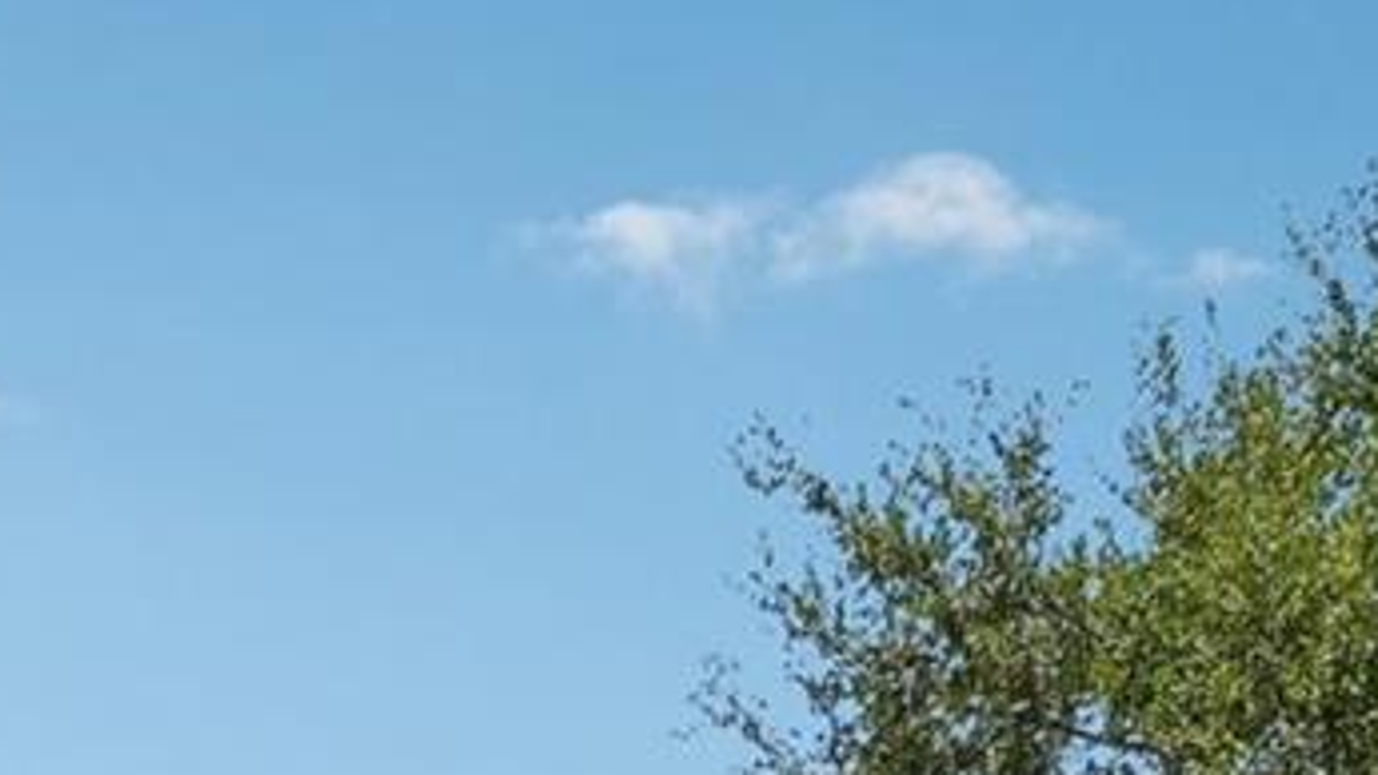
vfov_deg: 12.8
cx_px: 200
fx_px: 2484
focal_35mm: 68
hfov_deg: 30.0
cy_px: 1961
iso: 100
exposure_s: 1/320
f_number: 8
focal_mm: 14
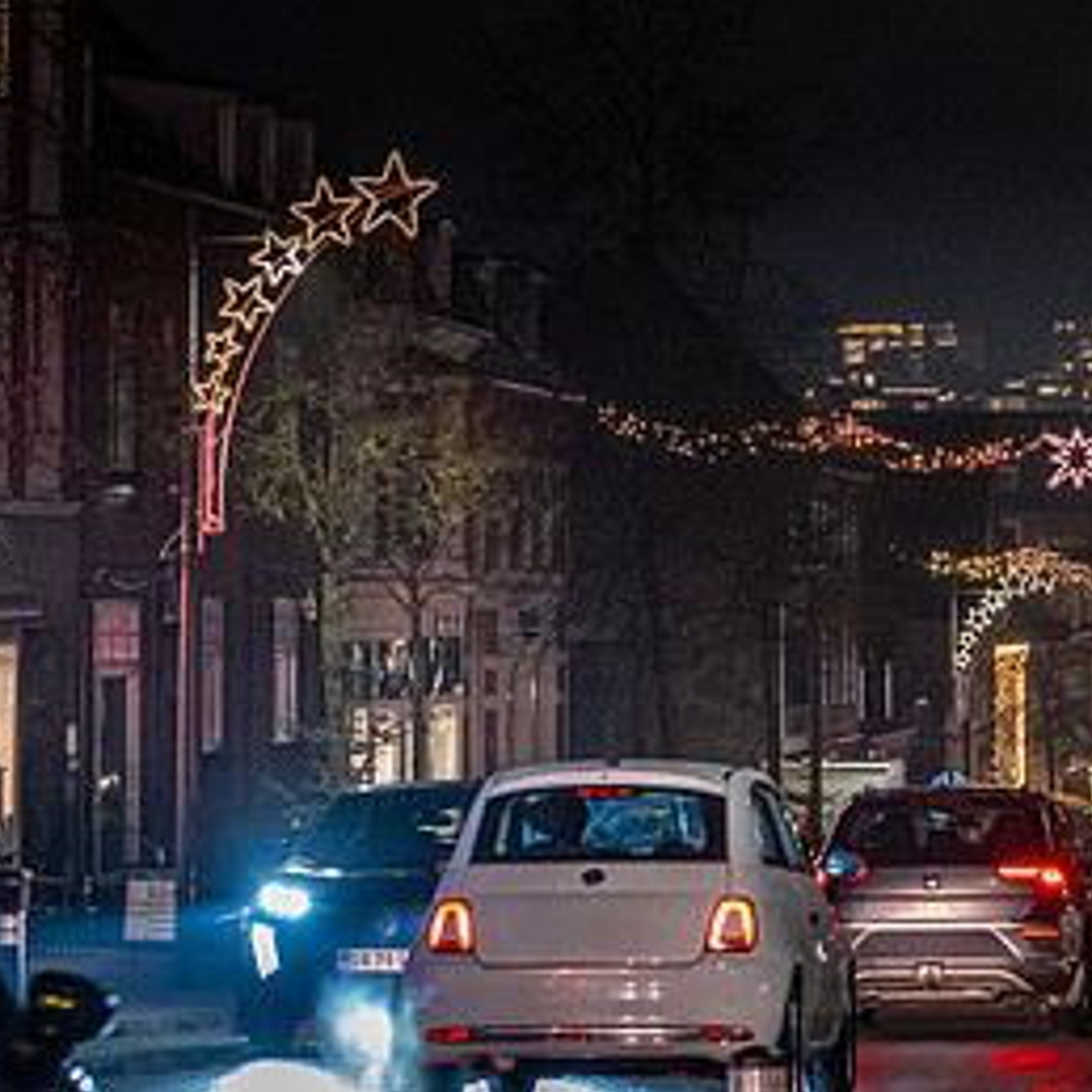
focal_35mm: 191
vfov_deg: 9.2
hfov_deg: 9.1
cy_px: 348
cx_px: 834
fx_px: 6817
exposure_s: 1/60
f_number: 2.8
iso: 3200
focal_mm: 56
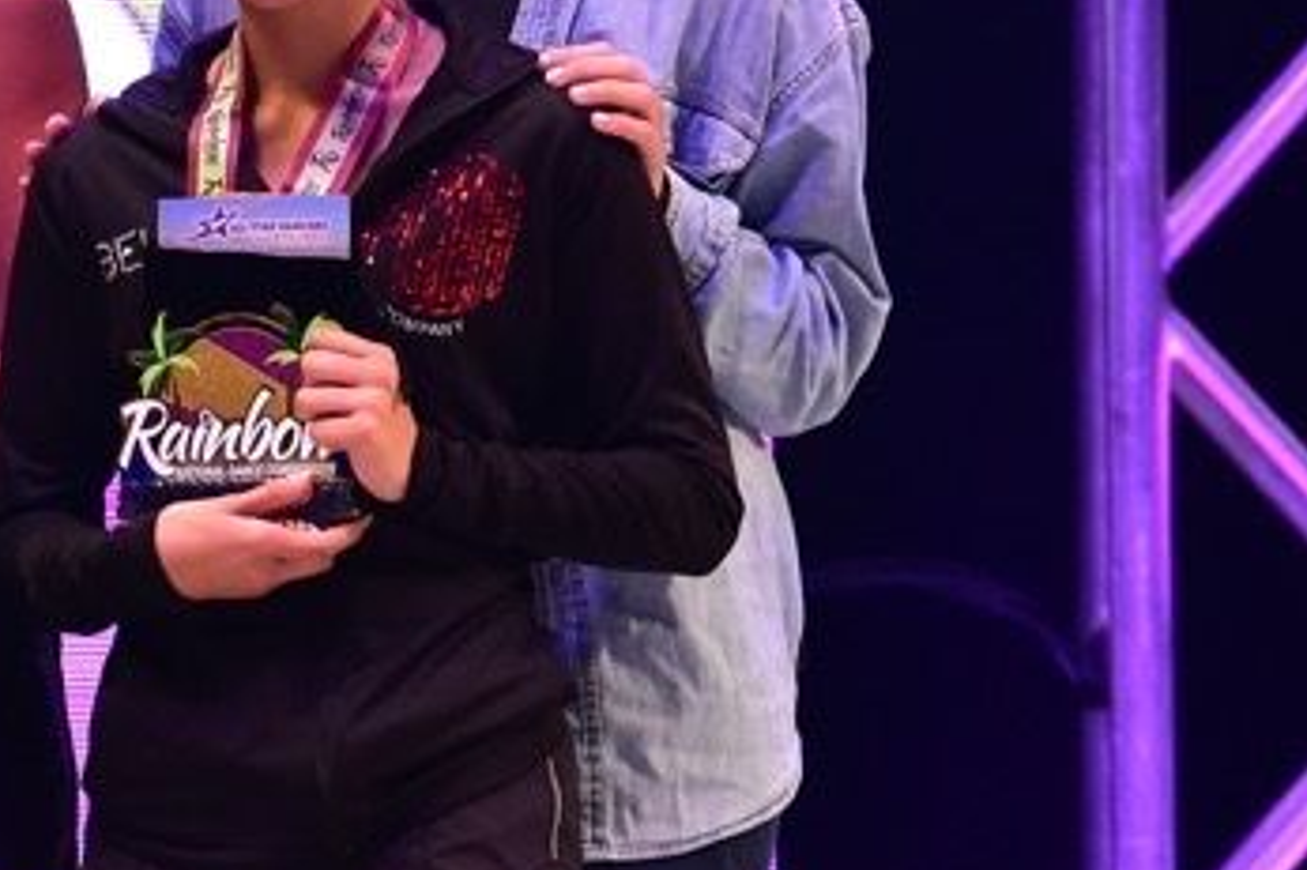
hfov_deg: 3.2
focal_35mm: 645
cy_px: 535
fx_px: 23405
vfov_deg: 2.1
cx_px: -919
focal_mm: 175
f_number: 4
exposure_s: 1/640
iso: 4000
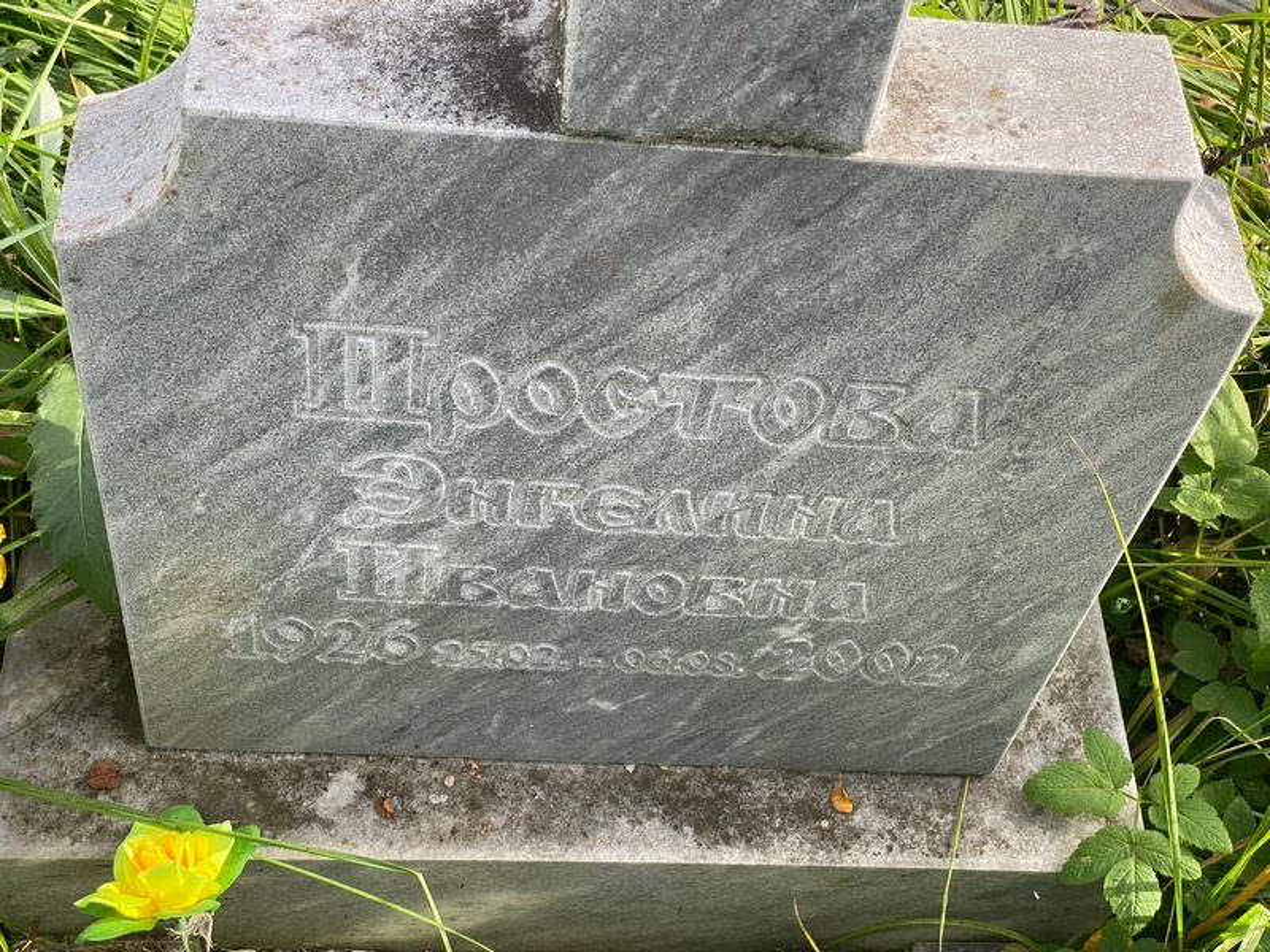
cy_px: 476
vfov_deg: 28.0
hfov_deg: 36.8
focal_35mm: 52
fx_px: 1908
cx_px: 635
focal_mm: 6
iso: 20
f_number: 2
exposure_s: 1/300
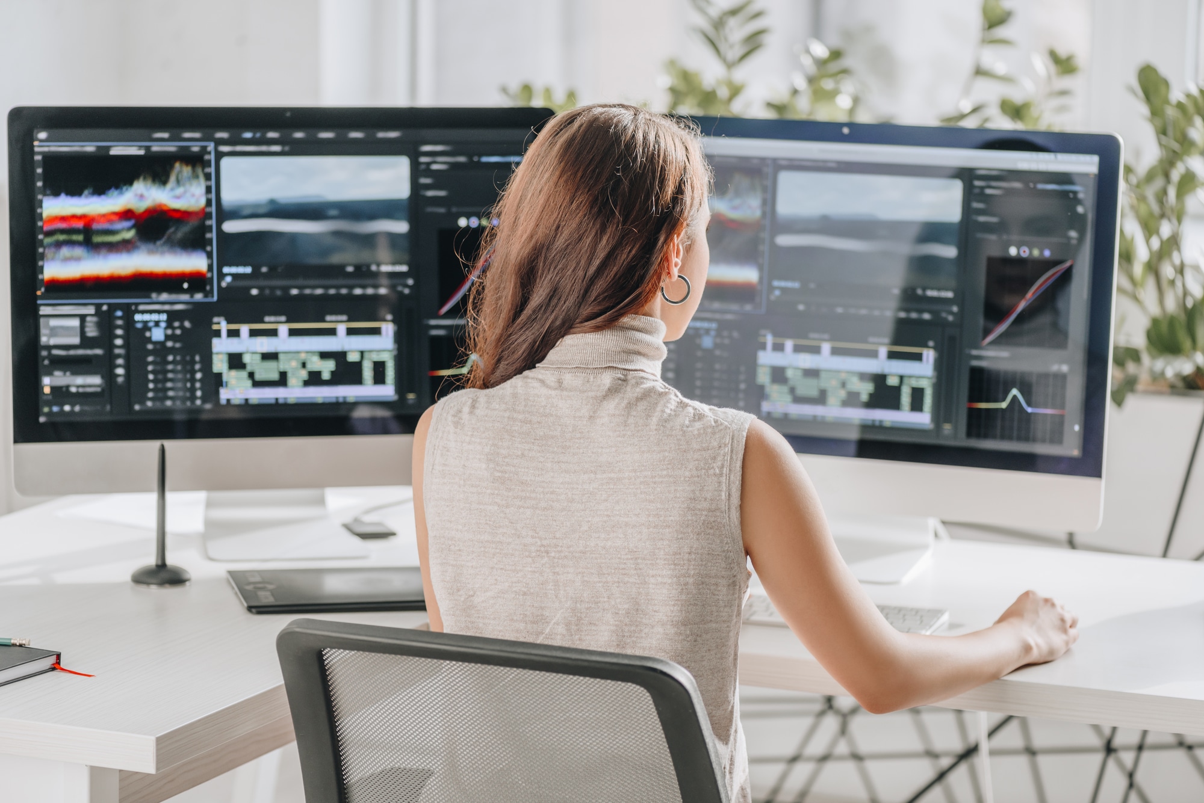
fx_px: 3513
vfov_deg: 13.1
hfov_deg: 19.4
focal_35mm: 105
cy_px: 402
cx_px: 602
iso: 200
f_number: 3.5
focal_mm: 105
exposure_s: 1/200
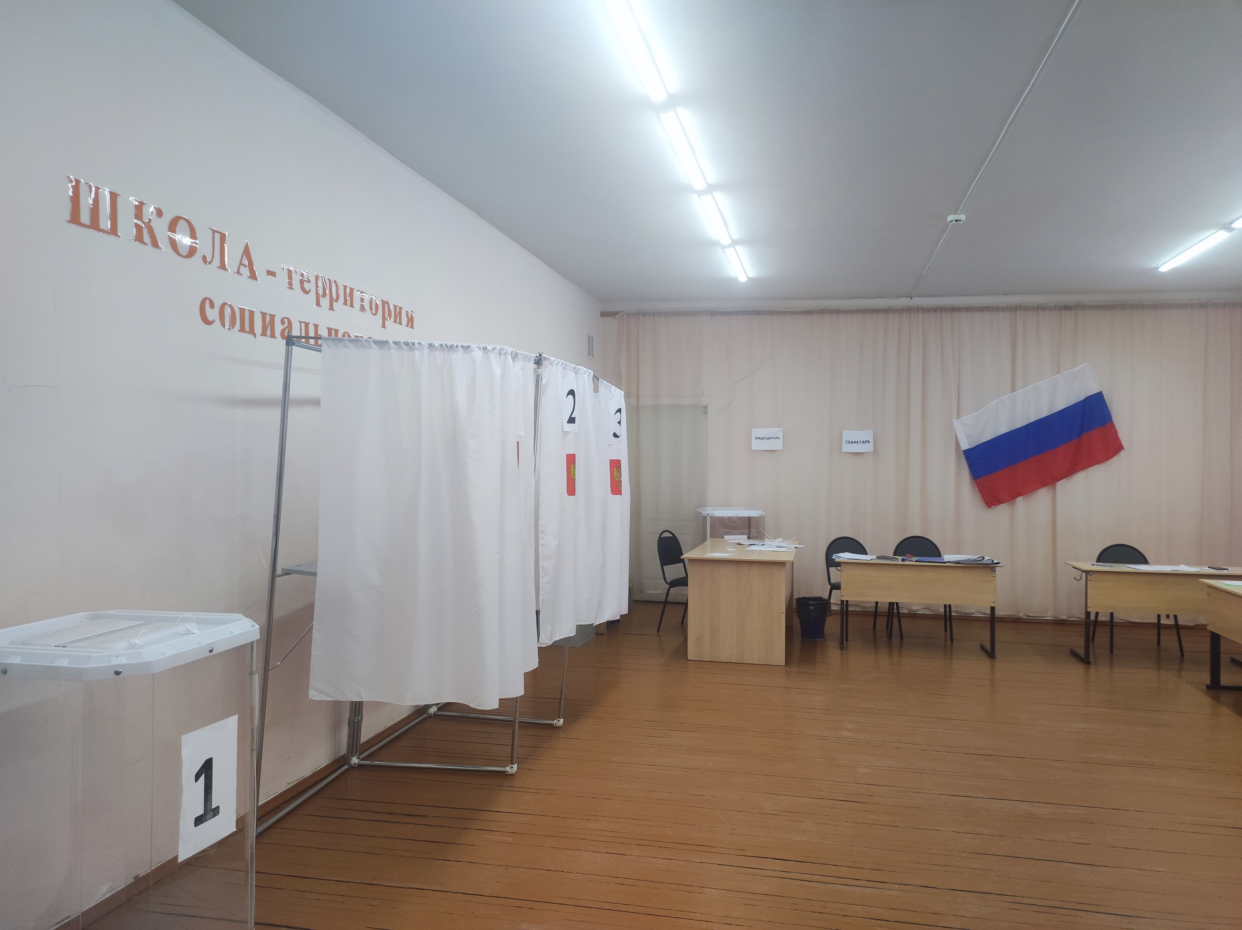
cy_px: 465
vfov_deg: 54.8
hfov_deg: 69.4
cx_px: 621
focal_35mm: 25
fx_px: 896
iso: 543
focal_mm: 4.7
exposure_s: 1/100
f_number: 1.79
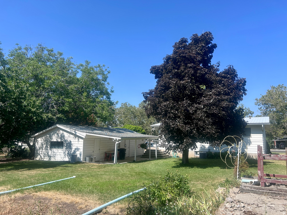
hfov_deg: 67.3
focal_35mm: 26
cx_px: 144
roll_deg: +0.1
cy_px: 108
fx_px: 216
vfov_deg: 53.1
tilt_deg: +7.2
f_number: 1.5
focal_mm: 5.7
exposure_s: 1/3077
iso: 50
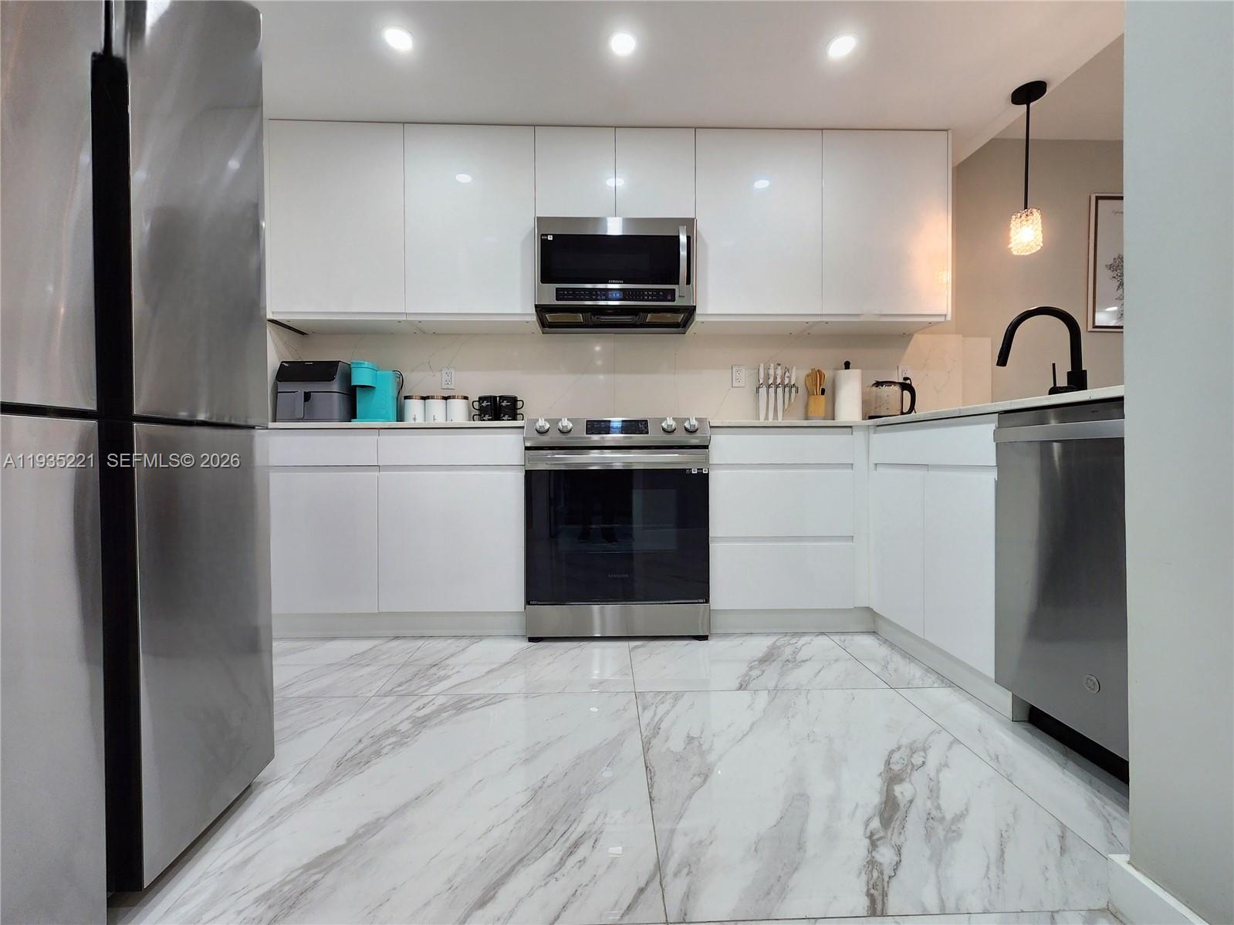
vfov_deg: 89.9
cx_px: 617
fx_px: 463
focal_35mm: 13
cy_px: 462
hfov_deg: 106.2
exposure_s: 1/60.2
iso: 100
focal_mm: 2.2
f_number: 2.2
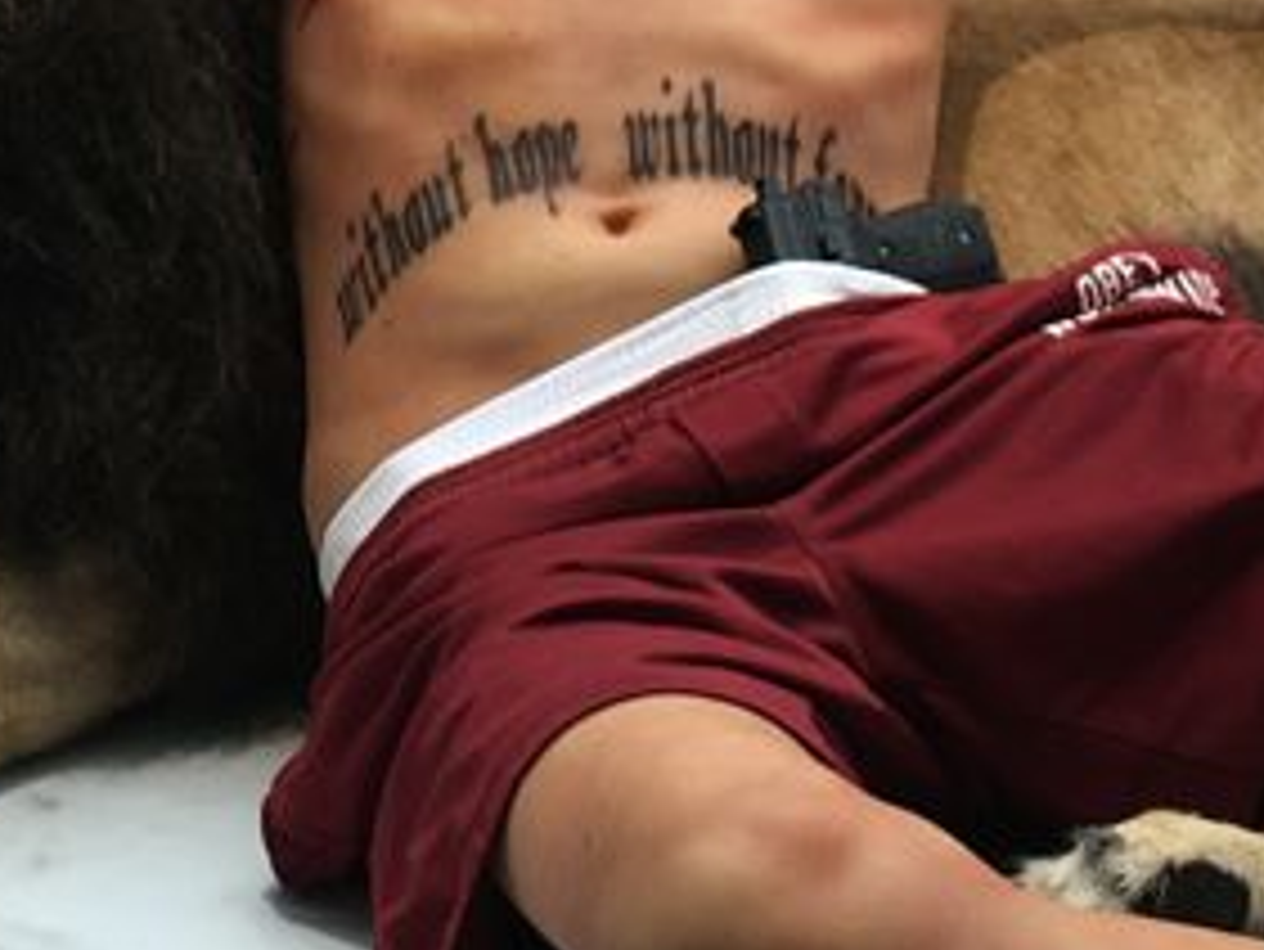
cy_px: -545
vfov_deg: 10.8
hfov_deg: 14.9
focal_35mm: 132
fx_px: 4822
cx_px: 652
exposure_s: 1/50
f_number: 2.2
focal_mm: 4.15
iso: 25
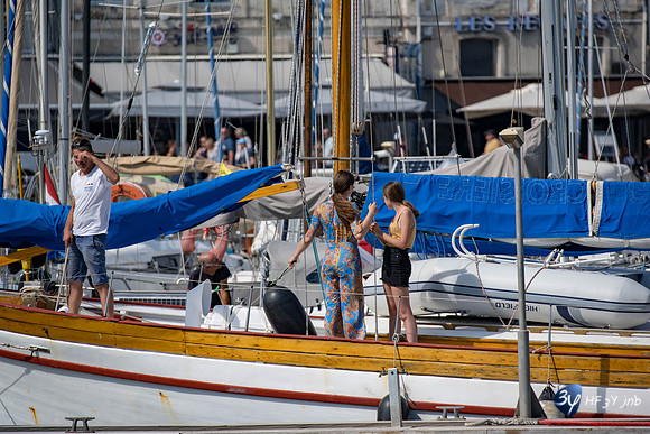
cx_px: 325
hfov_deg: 3.4
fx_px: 10835
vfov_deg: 2.3
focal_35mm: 600
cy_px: 217
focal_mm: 600
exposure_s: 1/800
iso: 400
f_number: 11
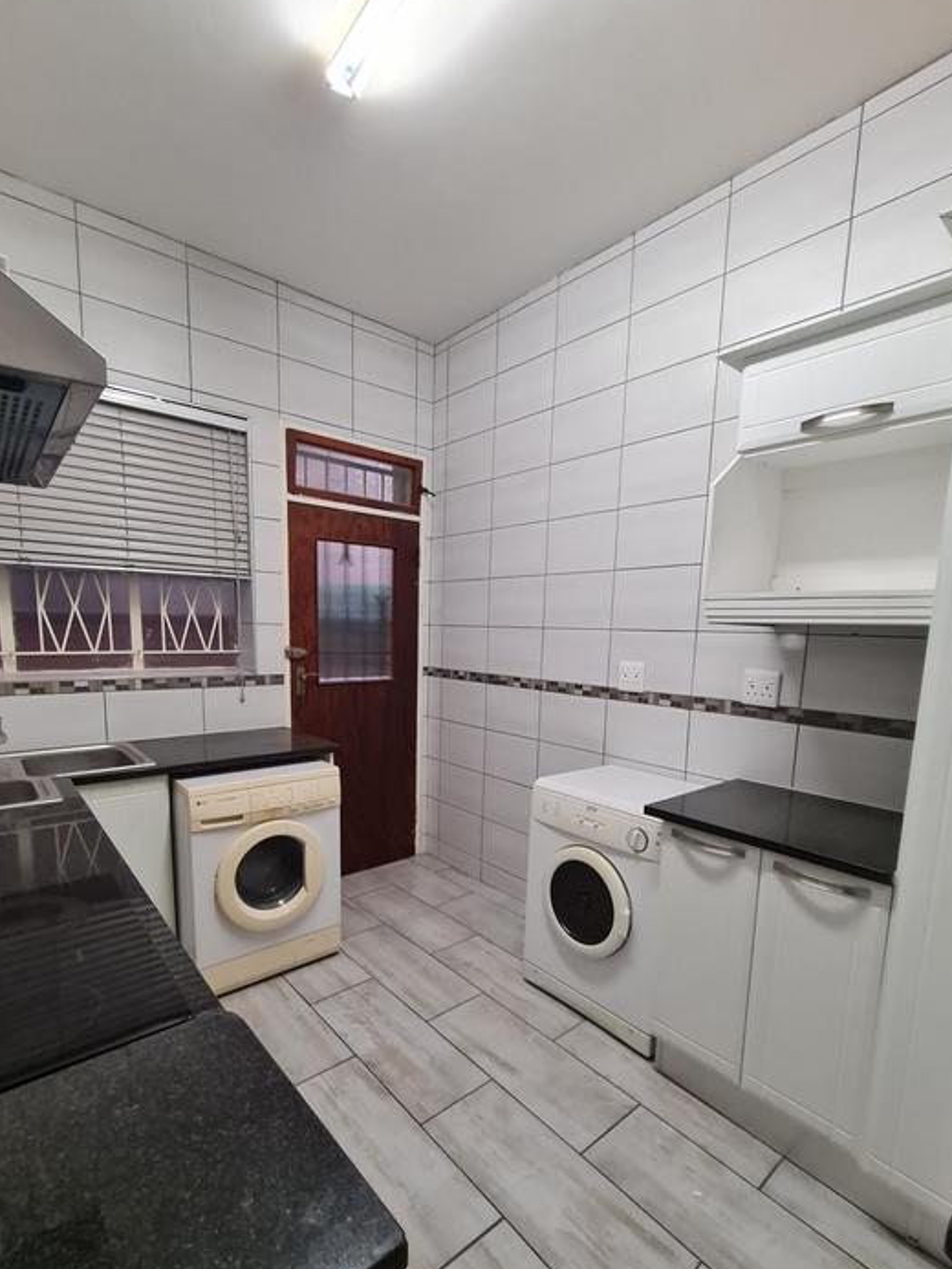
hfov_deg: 81.7
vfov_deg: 97.7
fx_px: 550
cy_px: 707
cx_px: 460
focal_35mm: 15
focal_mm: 2.2
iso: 250
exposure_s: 1/50
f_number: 2.2
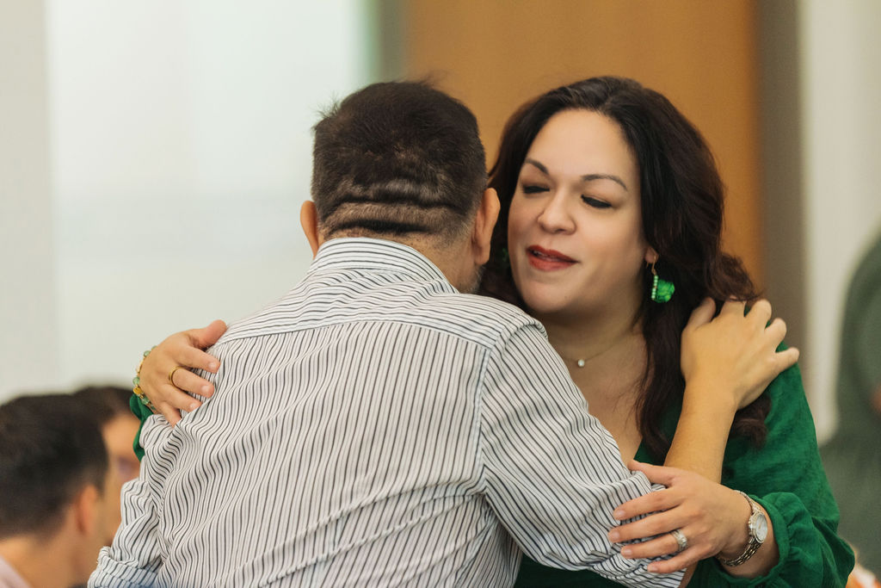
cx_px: 440
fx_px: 4895
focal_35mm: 200
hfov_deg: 10.3
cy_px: 294
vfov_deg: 6.9
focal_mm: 200
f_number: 2.8
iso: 2500
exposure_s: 1/200
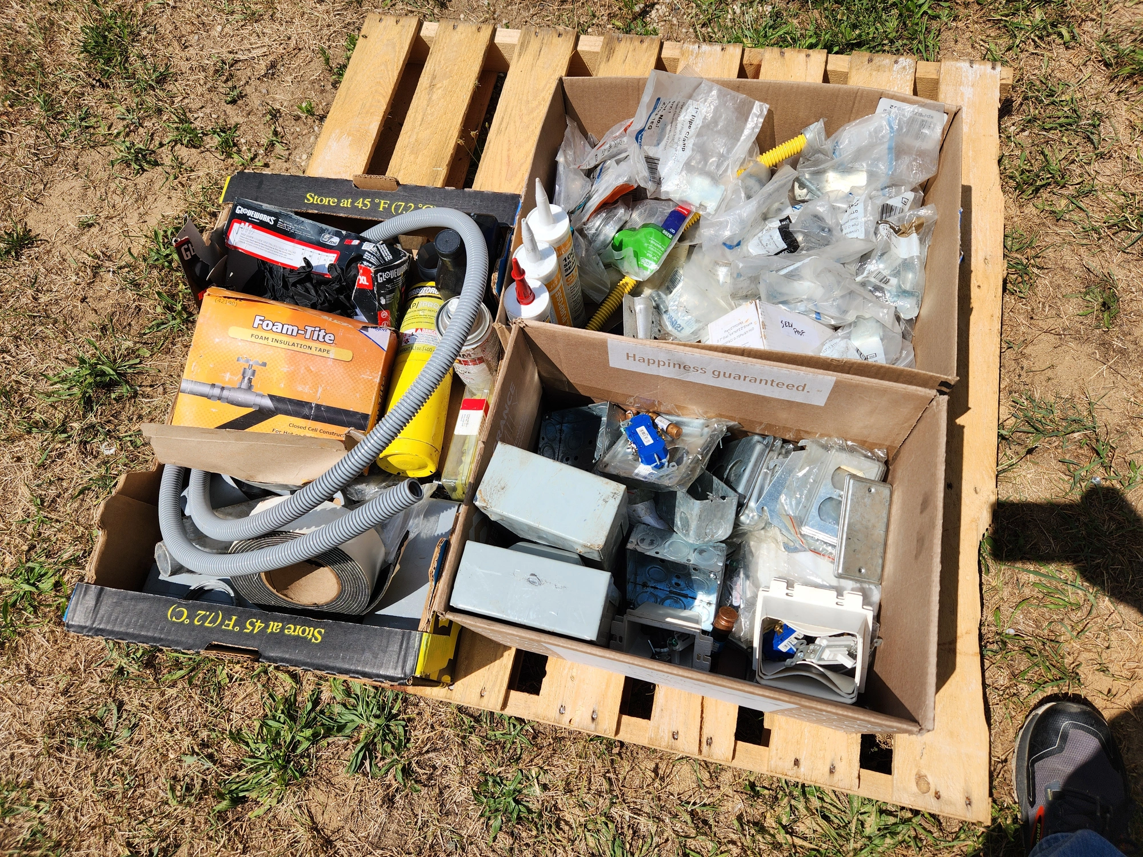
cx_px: 572
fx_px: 759
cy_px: 428
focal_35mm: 23
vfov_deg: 58.9
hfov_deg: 73.9
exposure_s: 1/2500
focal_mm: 5.4
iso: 20
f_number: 1.8
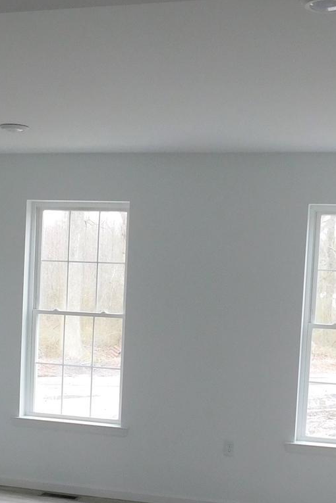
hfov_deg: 21.2
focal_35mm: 64
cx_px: 122
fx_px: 896
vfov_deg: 30.9
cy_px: 377
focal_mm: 4
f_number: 3
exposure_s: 1/30
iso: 140
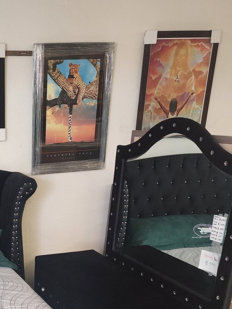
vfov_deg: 37.1
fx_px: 429
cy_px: 279
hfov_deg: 28.4
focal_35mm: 48
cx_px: 0
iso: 500
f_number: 1.8
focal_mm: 6.4
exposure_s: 1/120
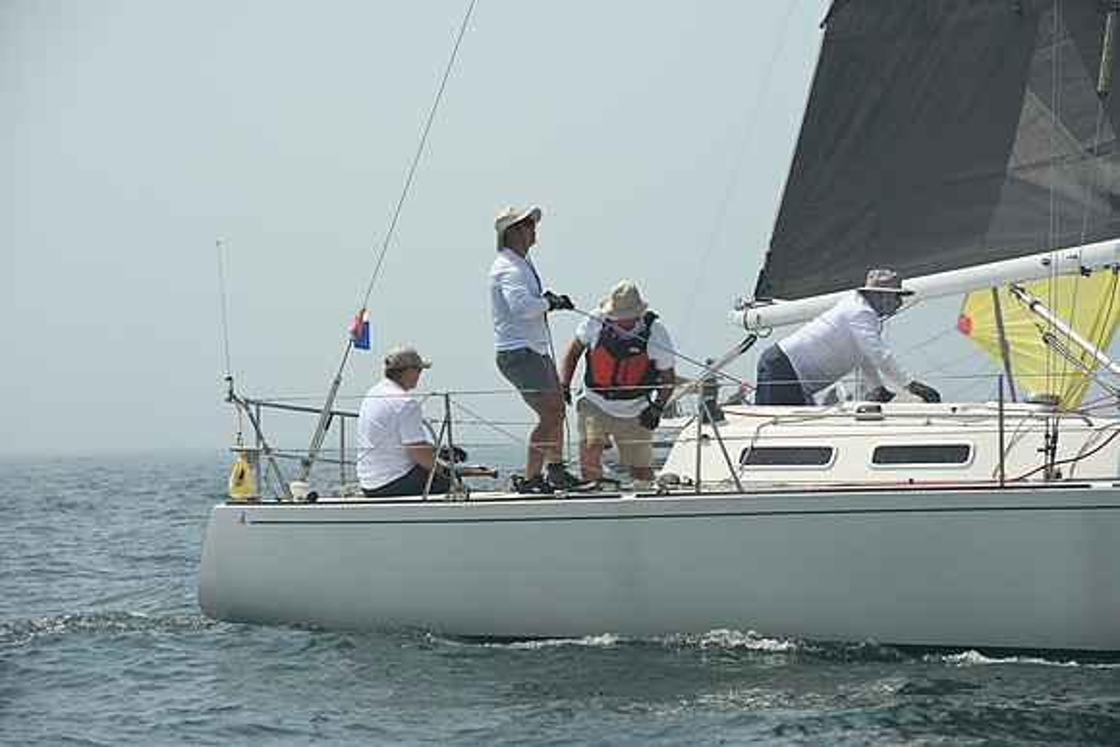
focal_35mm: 180
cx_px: 560
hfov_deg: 11.4
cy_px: 374
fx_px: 5601
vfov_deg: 7.6
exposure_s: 1/1250
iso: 320
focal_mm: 180
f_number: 9
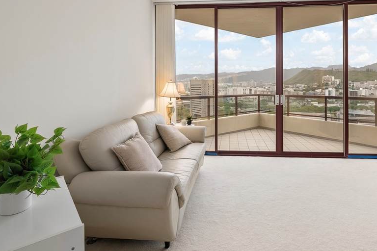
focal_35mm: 20
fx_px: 209
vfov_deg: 59.8
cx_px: 215
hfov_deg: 83.5
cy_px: 75
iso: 100
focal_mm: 12
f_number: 9
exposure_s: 1/2
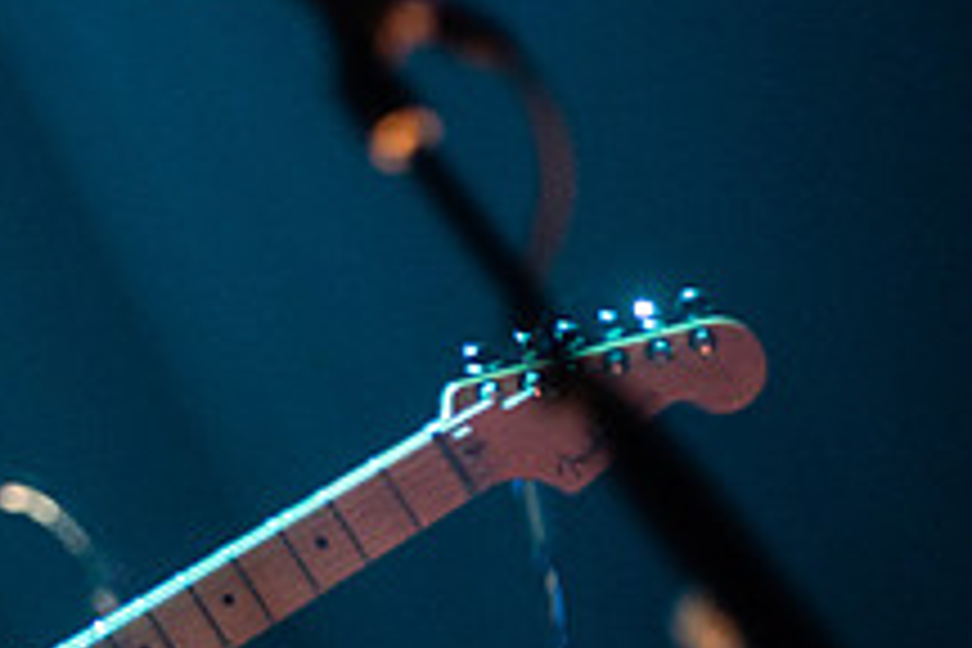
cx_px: -202
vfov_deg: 3.0
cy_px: 277
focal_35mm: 456
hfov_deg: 4.5
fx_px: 12311
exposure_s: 1/100
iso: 4000
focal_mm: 170
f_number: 3.2
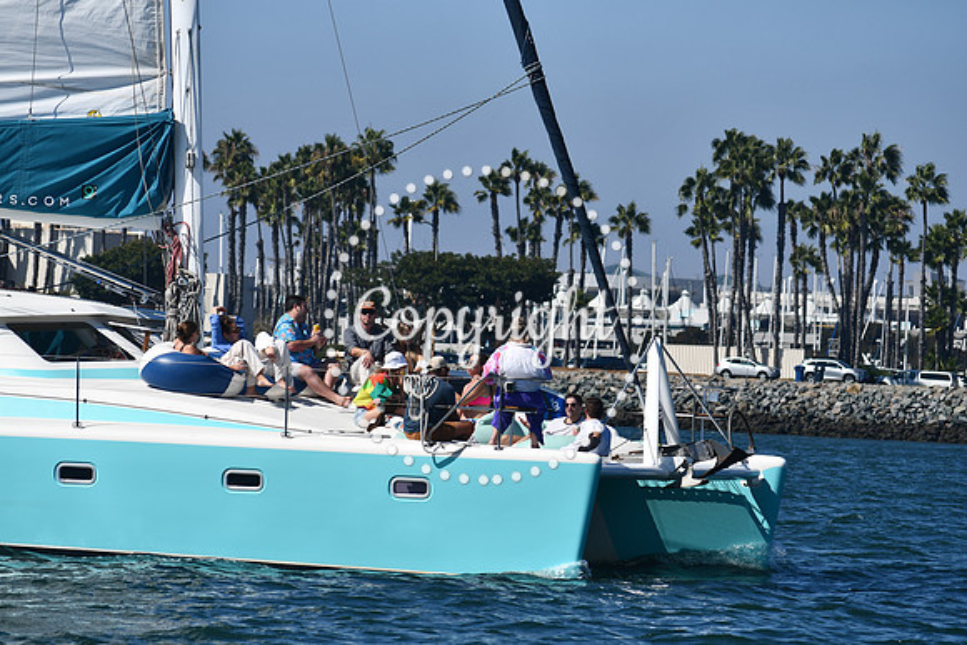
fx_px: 6636
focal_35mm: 247
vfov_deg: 5.6
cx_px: 484
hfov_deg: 8.3
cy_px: 322
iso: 100
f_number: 9
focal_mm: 165
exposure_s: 1/640
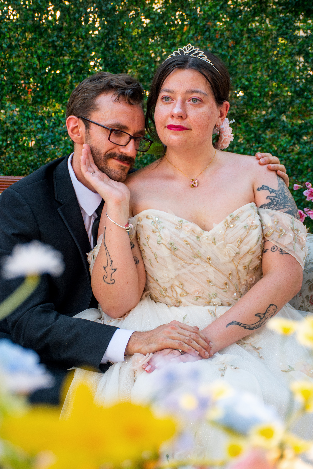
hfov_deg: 18.9
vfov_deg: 28.1
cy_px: 234
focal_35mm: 72
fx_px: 939
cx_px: 156
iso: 200
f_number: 5.6
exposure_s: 1/80
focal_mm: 48
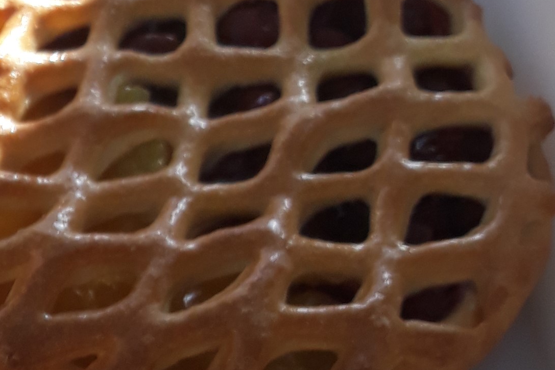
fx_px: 1233
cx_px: -224
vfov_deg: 17.0
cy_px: 258
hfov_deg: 22.0
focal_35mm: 80
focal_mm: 3.71
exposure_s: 1/201
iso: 40
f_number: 1.7
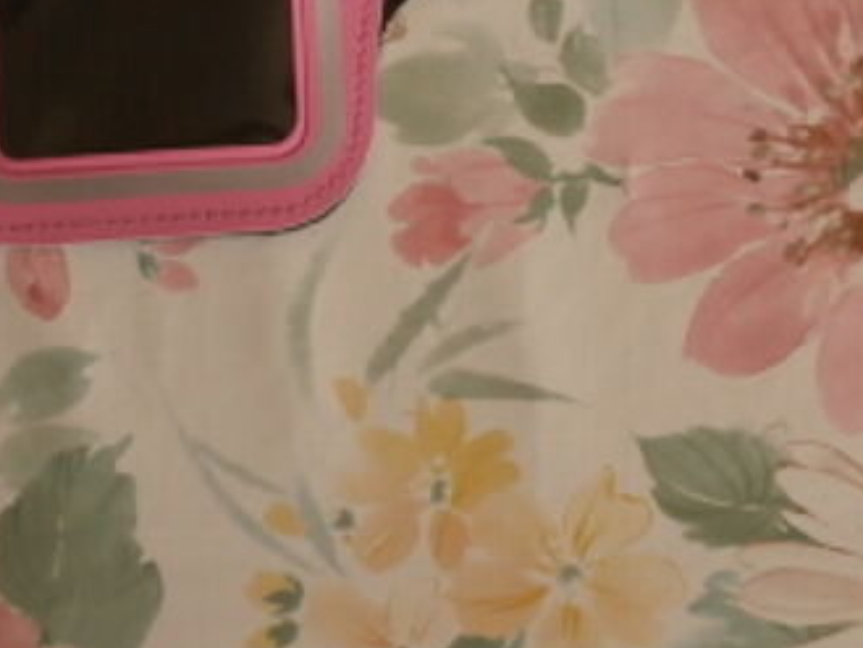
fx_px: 3566
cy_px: -76
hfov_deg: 13.8
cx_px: 567
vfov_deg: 10.3
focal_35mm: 143
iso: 100
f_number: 3.4
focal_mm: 8.3
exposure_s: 1/40
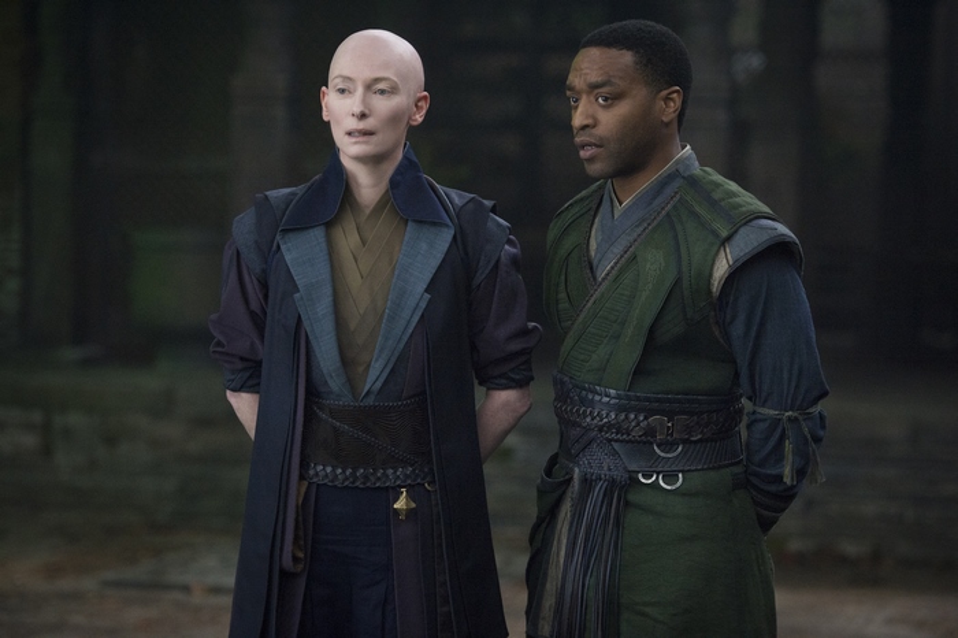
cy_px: 319
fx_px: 2926
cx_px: 479
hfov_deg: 18.6
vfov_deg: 12.4
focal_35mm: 110
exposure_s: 1/160
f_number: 2.8
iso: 2500
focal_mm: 110
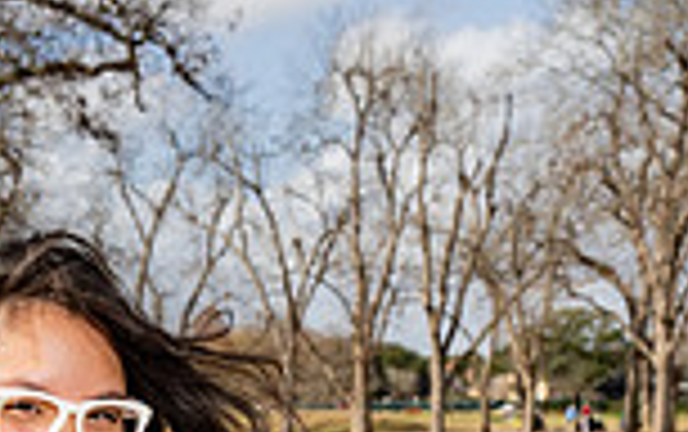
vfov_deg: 10.6
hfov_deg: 19.0
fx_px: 2027
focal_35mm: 108
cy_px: 1008
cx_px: 112
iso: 100
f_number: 8
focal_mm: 36
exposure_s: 1/250
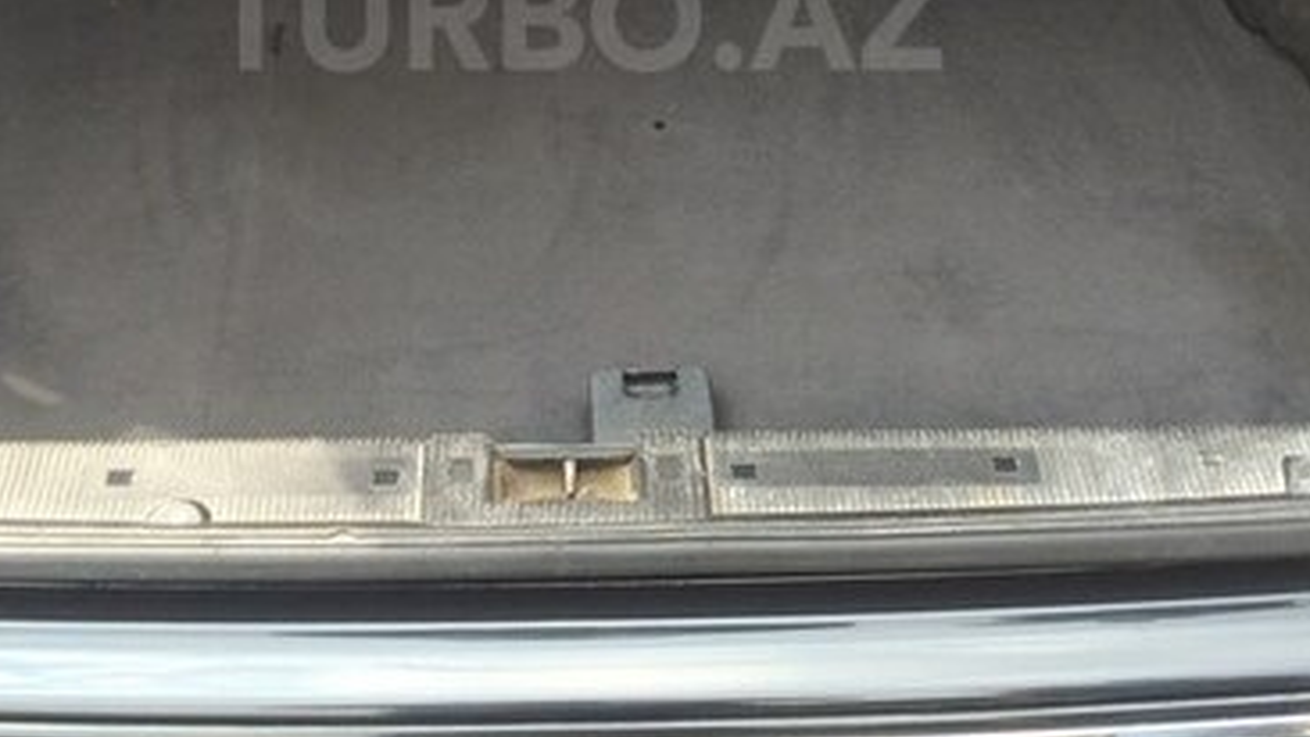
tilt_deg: -37.3
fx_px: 1980
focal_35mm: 57
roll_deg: -2.1
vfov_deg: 20.5
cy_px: 16
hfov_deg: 36.6
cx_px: 576
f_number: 2.2
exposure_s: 1/205
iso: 32
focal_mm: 4.15
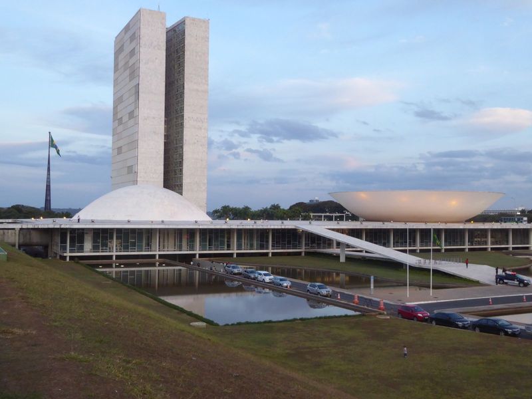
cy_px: 200
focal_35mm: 37
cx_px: 266
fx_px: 569
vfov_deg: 38.7
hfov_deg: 50.1
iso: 400
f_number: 7.1
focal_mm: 6.7
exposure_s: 1/50
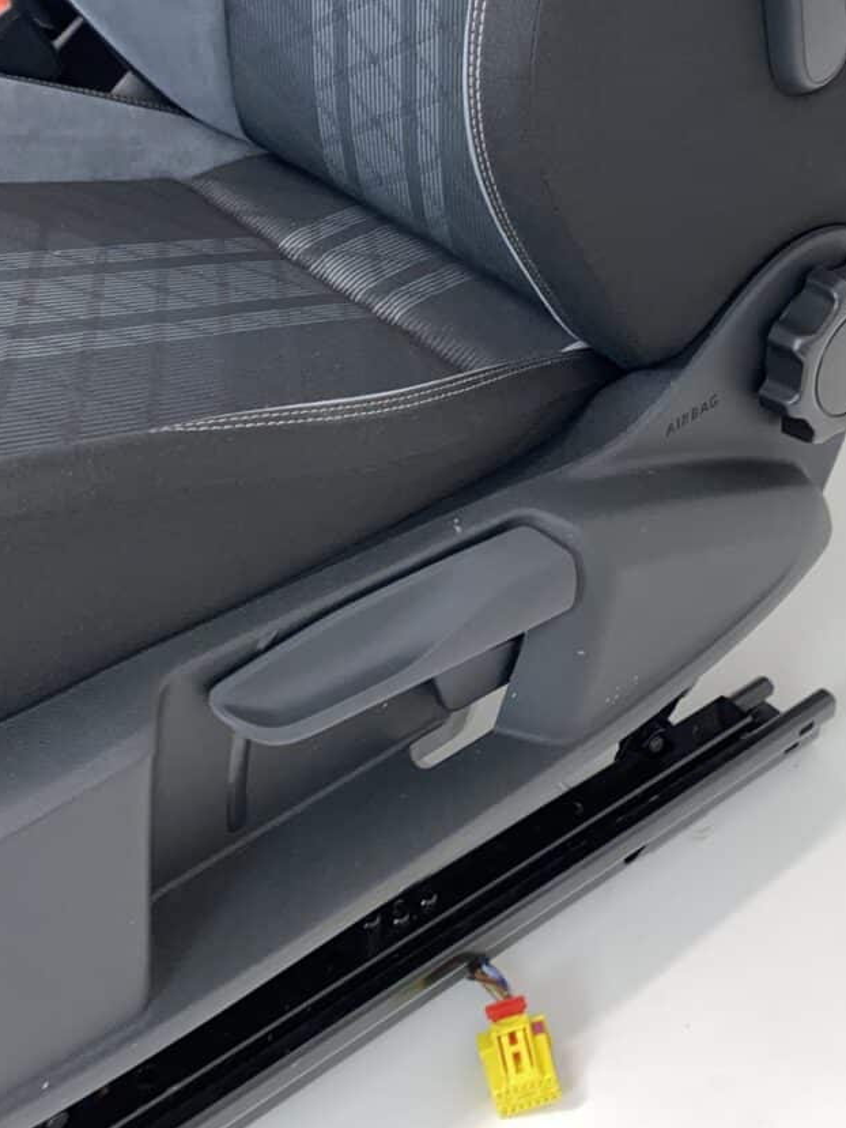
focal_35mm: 46
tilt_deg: -23.9
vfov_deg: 39.5
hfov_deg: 31.5
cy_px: 213
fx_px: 1499
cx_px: 439
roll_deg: +0.8
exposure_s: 1/17
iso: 40
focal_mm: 4.25
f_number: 1.8
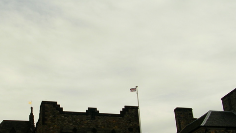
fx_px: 344
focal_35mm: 55
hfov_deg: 37.5
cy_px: 104
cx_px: 80
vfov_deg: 21.6
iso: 50
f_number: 5.6
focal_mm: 5.8
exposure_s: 1/322
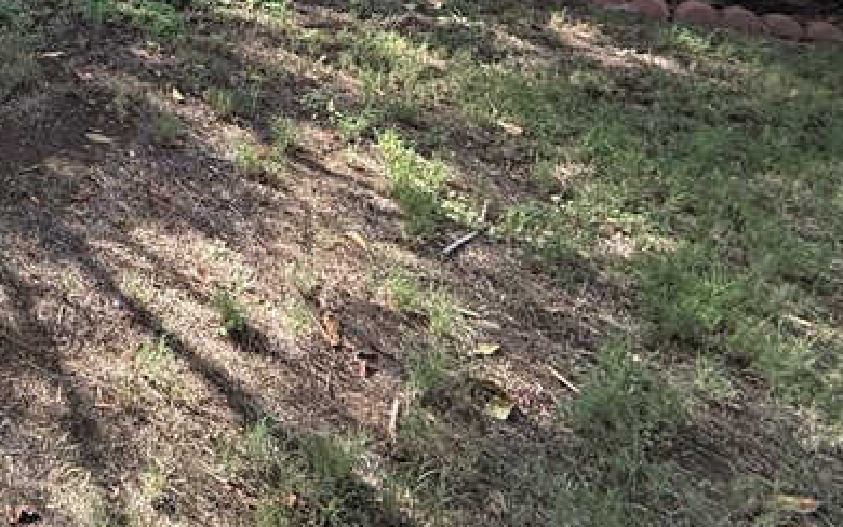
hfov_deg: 37.2
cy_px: -166
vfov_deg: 27.2
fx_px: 896
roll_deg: +0.3
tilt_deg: -12.9
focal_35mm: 39
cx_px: -188
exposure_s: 1/284
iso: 50
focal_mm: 2.22
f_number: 2.2
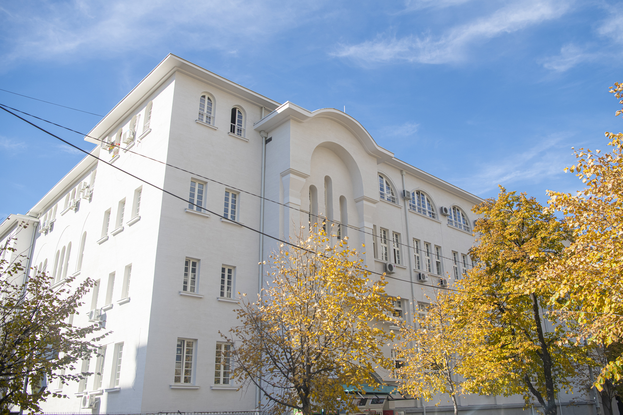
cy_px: 208
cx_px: 312
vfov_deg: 46.4
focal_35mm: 28
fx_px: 485
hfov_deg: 65.5
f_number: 4.5
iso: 500
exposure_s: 1/2000
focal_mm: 28
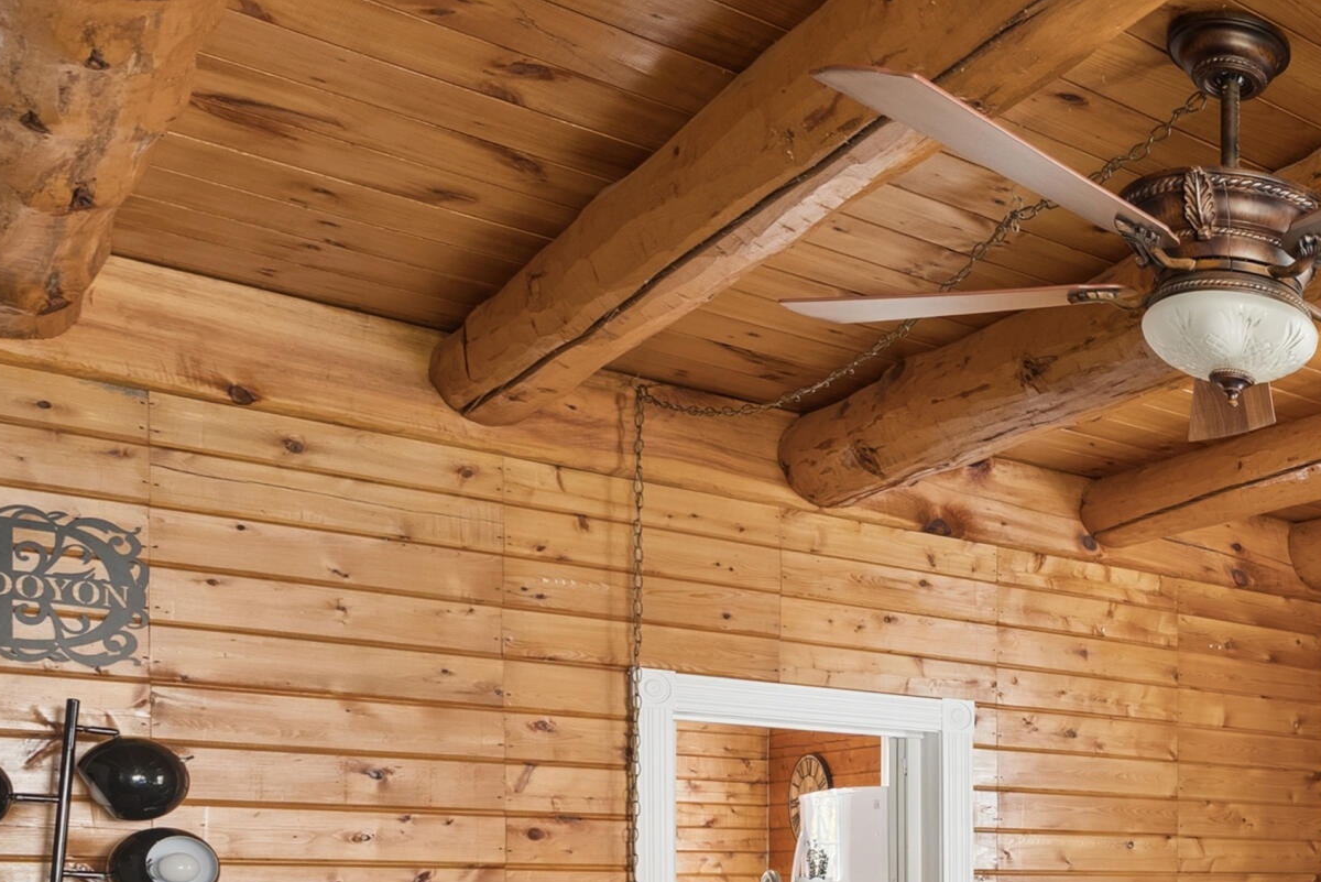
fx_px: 1468
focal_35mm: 40
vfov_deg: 31.1
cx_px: 1590
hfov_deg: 36.9
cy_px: 873
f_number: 7.1
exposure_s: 1/5
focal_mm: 16
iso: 320
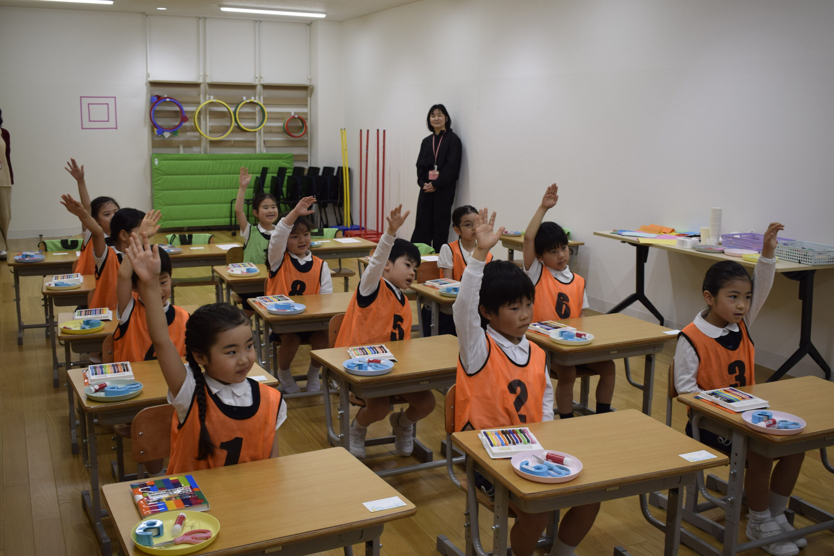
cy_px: 278
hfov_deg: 53.1
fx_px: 834
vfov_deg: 36.9
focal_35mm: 36
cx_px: 417
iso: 400
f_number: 4.8
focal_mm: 24
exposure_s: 1/90
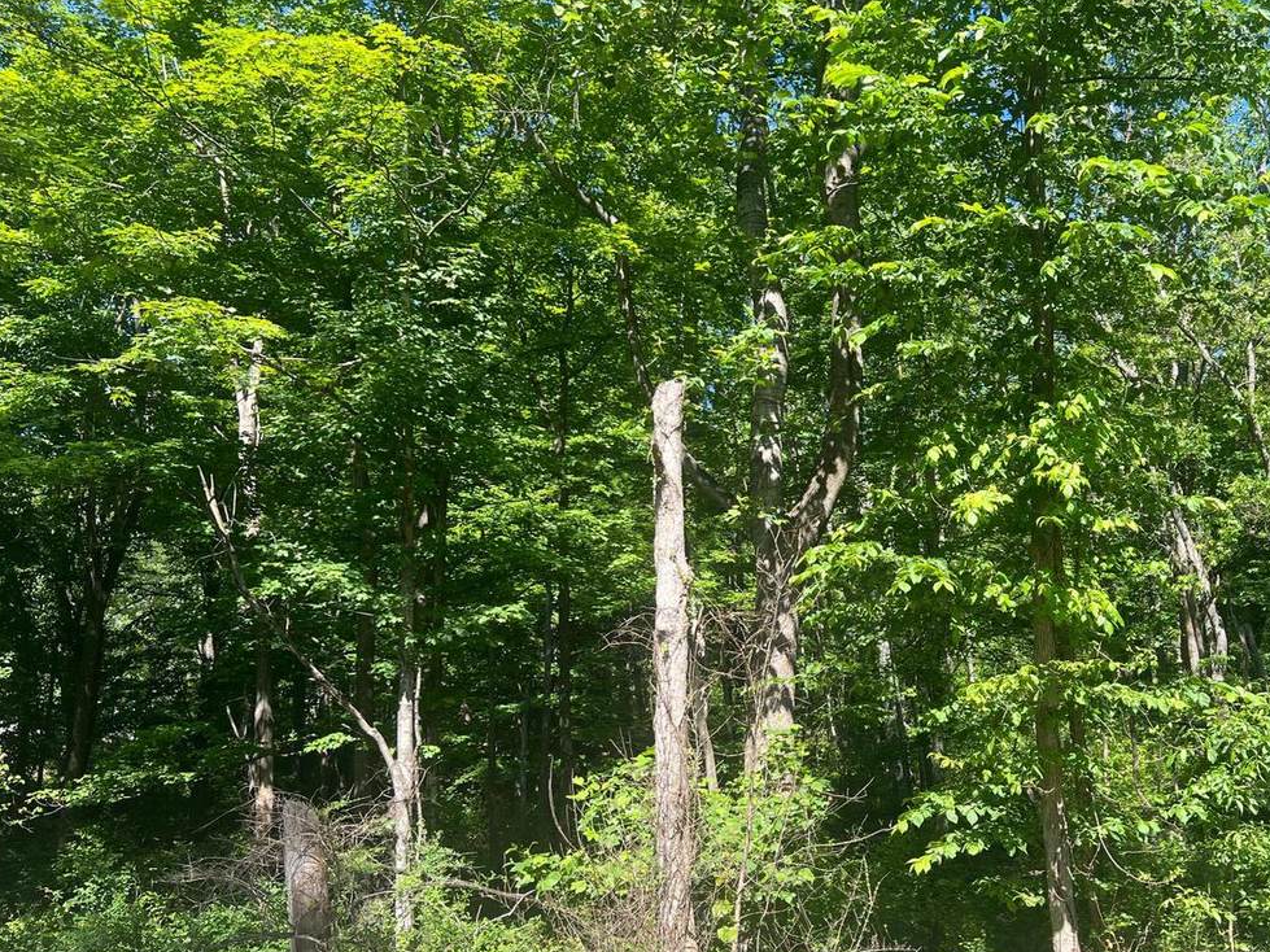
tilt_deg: +13.7
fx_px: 1247
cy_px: 549
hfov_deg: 53.3
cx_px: 799
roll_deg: -0.7
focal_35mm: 34
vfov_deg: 41.7
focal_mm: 5.7
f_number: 1.5
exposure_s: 1/887
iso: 50
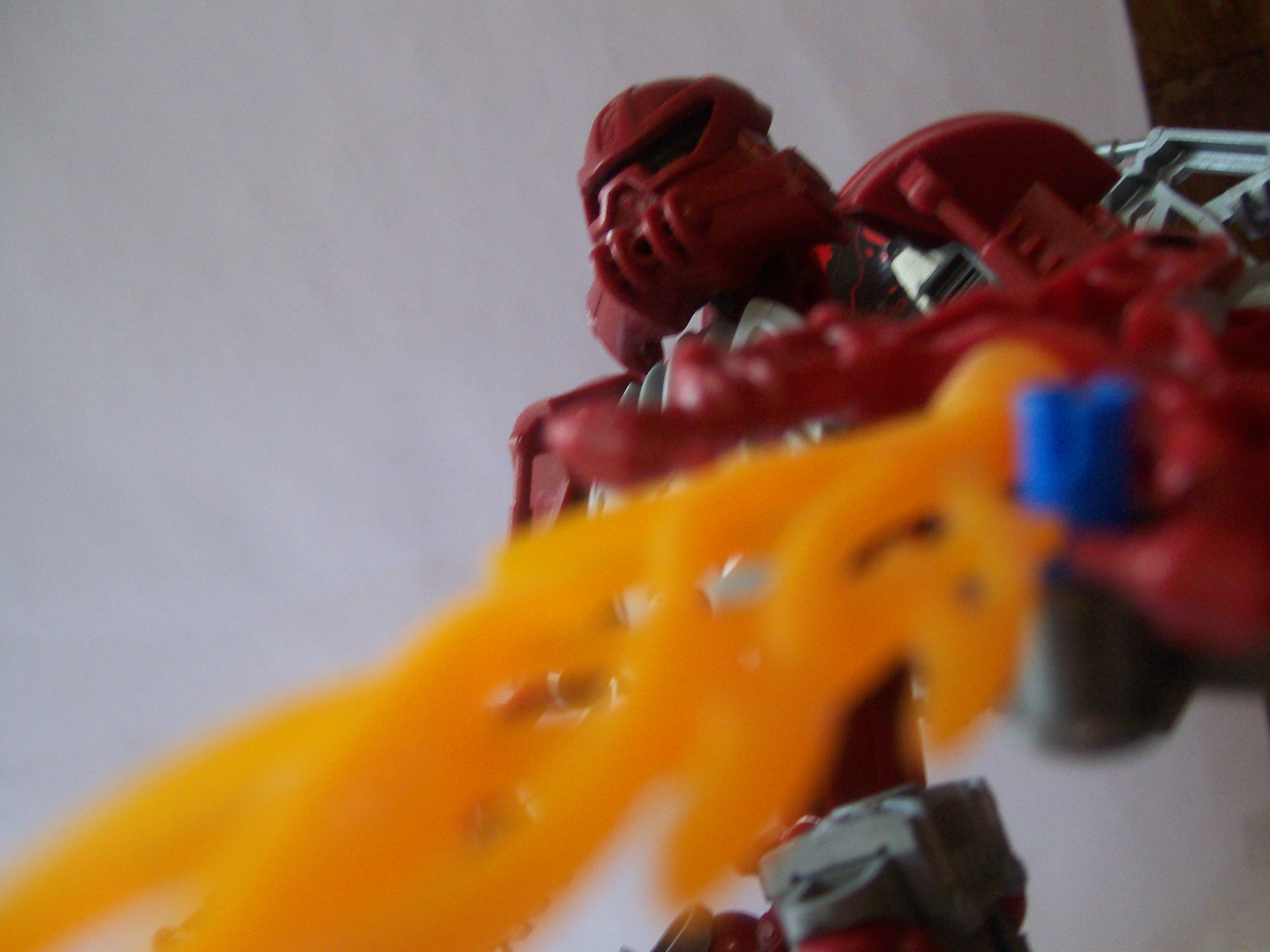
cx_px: 635
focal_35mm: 36
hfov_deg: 51.4
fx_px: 1321
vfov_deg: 39.7
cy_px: 476
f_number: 2.7
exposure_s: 1/32
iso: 135
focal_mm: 6
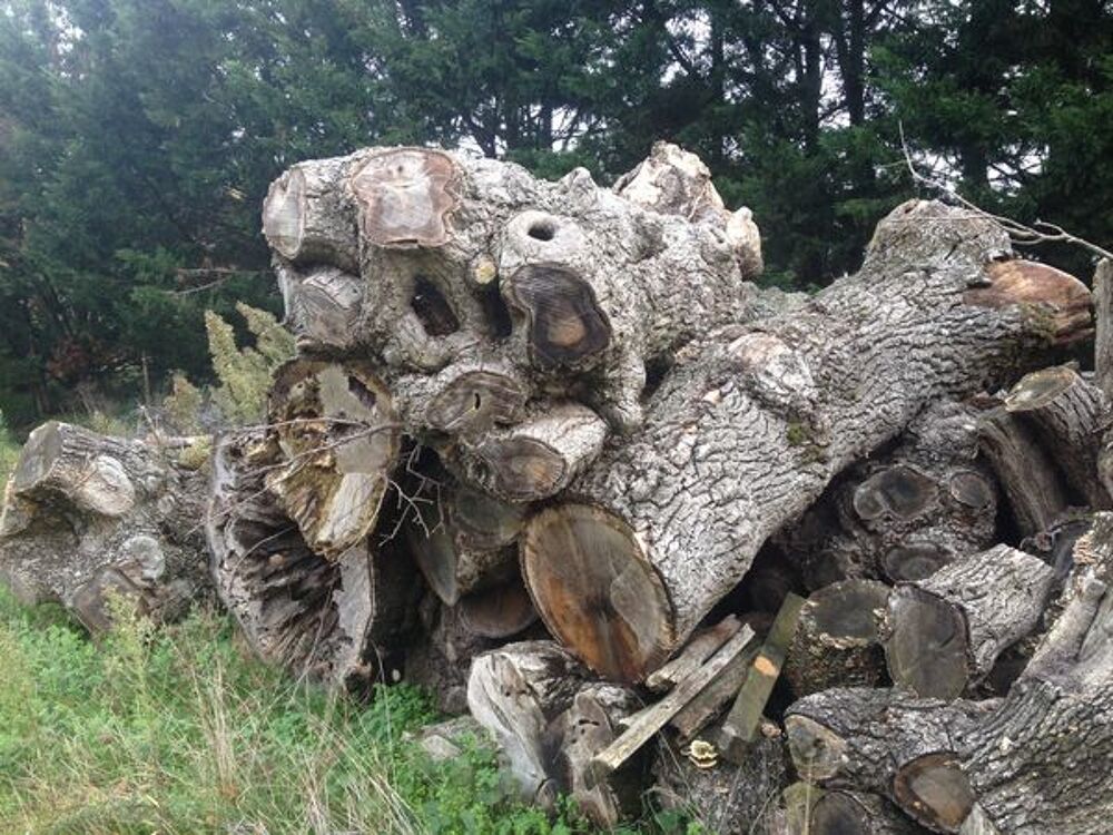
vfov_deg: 40.7
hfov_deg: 52.6
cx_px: 556
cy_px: 418
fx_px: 1125
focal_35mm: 35
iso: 50
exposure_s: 1/131
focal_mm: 4.28
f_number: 2.4
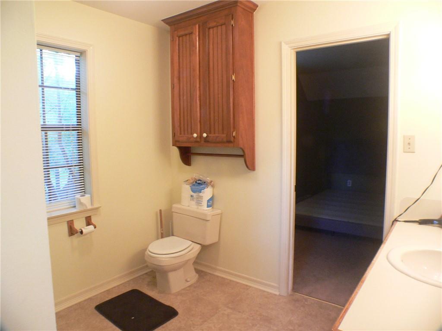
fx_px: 460
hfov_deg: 51.4
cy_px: 166
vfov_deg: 39.7
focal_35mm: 36
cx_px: 221
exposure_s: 1/6
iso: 200
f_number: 2.8
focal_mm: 6
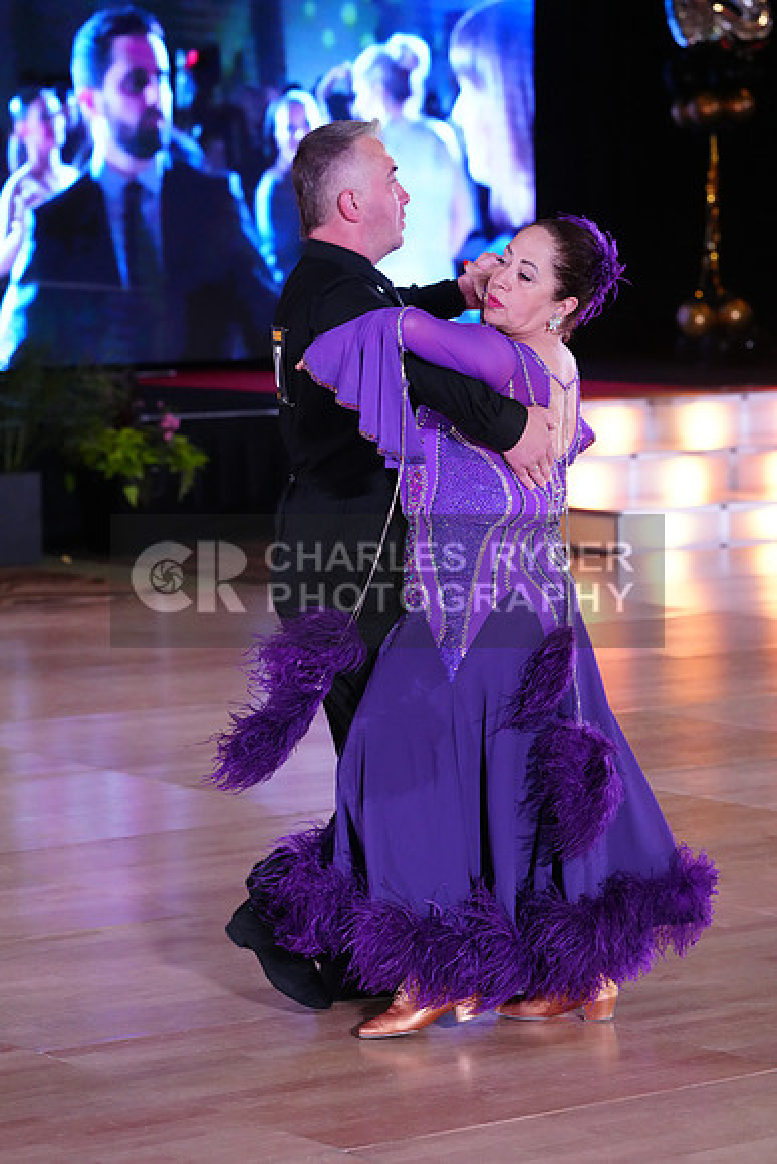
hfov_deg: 11.9
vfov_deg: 17.8
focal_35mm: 115
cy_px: 582
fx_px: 3721
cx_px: 388
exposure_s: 1/400
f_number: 5
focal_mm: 115
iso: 6400
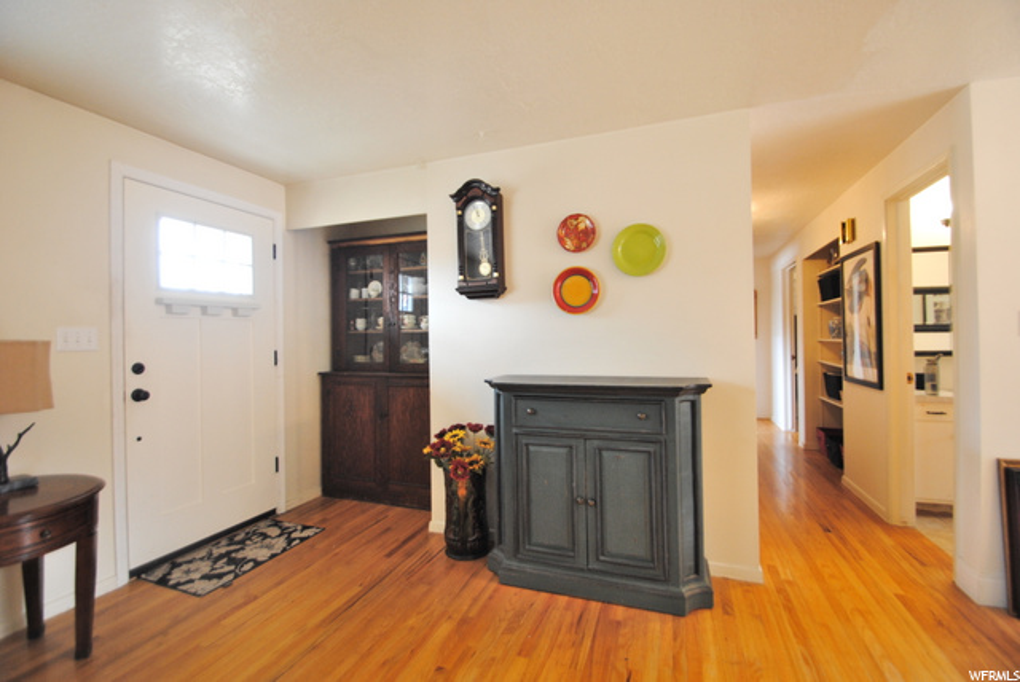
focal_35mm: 15
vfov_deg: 77.4
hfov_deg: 100.3
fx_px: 425
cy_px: 341
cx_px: 510
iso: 400
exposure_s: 1/20
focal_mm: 10
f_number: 3.5
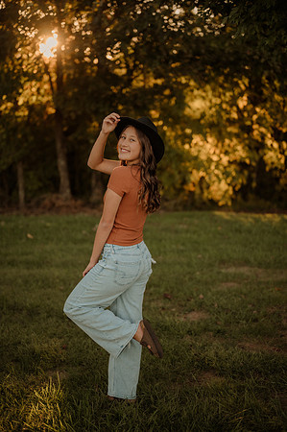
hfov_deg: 26.9
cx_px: 144
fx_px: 599
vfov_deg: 39.6
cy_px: 216
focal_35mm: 50
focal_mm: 50
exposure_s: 1/640
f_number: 2
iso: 250
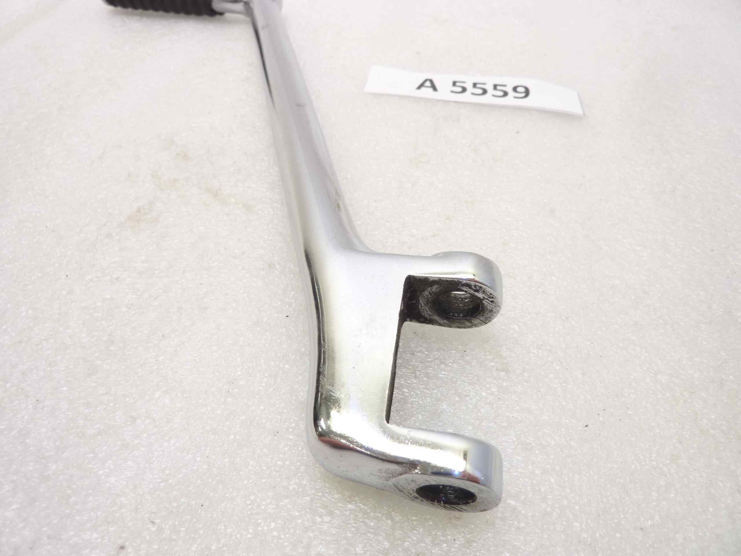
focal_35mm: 25
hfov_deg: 69.4
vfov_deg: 54.9
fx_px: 535
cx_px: 370
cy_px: 278
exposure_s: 1/15
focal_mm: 4.1
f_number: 3.3
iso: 80
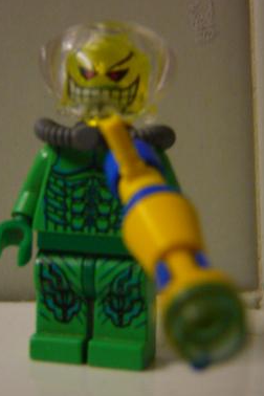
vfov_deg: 27.0
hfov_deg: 18.2
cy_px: 199
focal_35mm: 75
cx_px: 128
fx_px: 825
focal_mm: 10.5
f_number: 3.7
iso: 200
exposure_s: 1/8
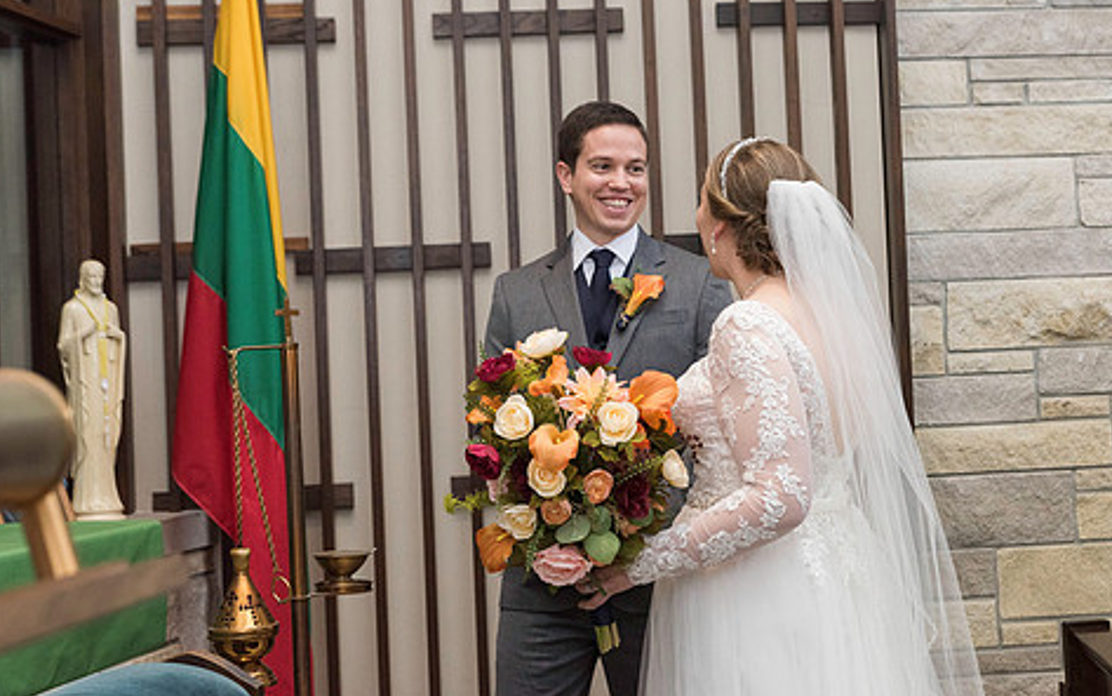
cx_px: 670
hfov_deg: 33.9
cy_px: 307
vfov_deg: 21.6
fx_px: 1819
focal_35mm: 60
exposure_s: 1/160
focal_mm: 48
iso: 1250
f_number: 4.5
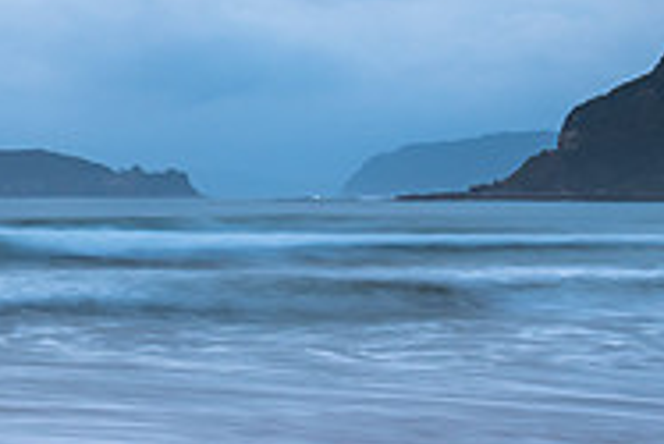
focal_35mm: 121
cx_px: -85
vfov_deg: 11.3
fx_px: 2233
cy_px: 76
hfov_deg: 16.4
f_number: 8
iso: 200
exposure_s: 3
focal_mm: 38
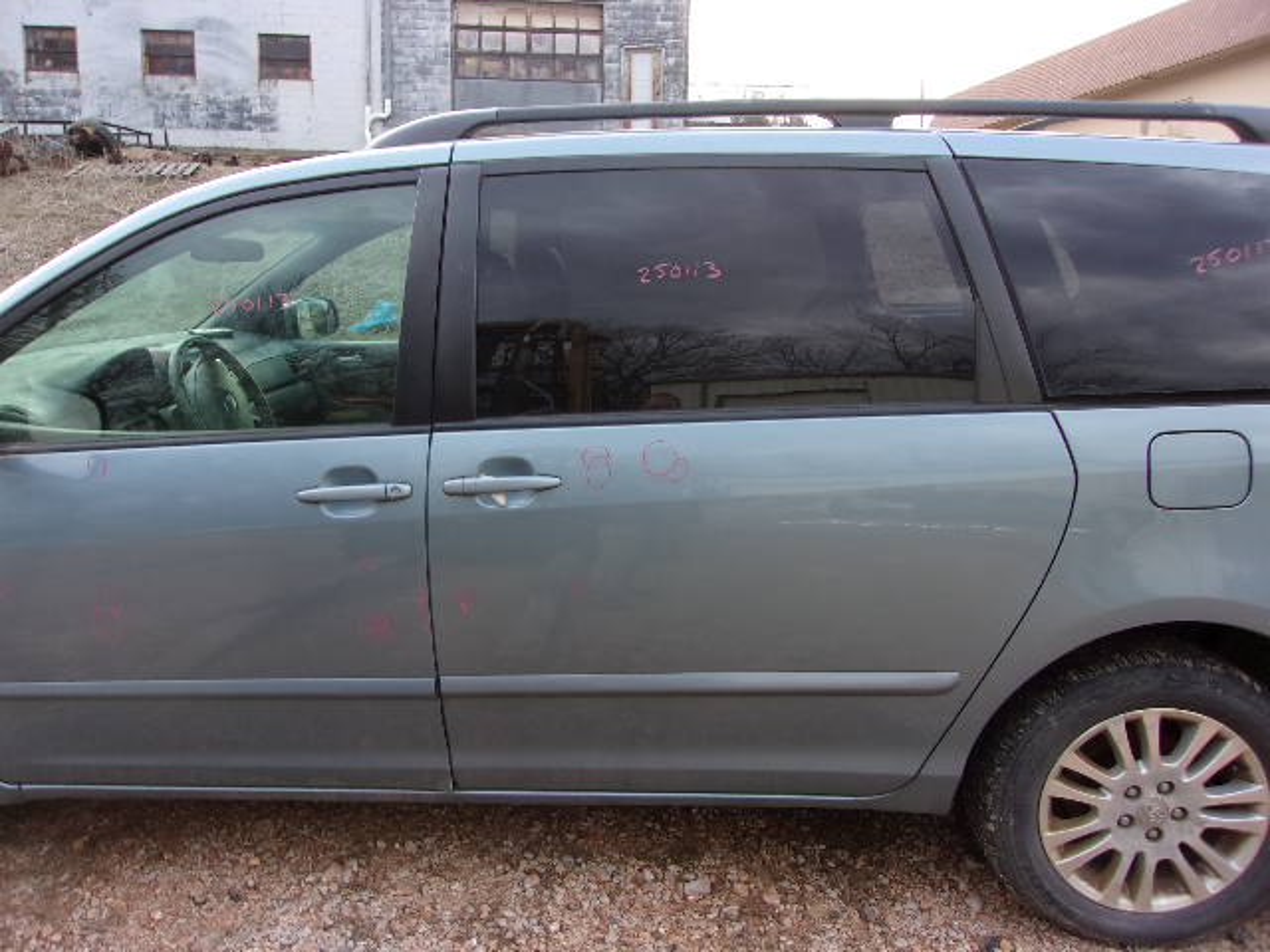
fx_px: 991
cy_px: 476
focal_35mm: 27
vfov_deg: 51.4
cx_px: 635
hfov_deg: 65.3
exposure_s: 1/34
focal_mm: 4.9
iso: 102
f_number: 3
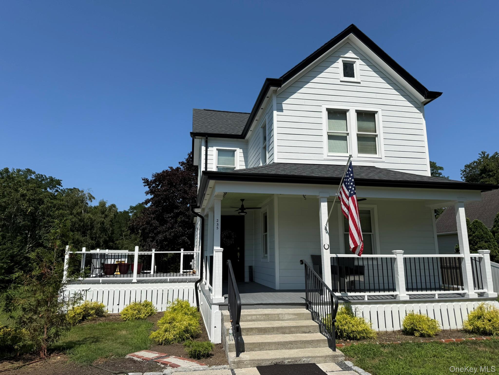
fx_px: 346
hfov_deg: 71.6
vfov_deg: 56.8
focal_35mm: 24
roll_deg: -0.2
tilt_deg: +12.2
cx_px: 250
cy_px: 188
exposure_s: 1/7353
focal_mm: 6.76
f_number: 1.78
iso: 80
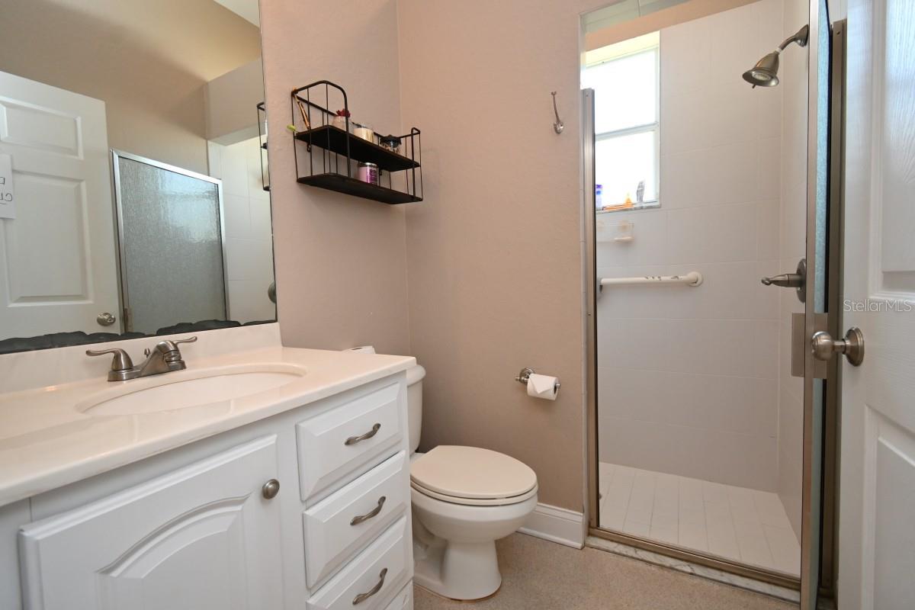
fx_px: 381
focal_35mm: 15
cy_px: 305
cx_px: 458
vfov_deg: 77.3
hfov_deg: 100.4
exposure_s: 1/60
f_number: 4.5
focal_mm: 10
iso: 640
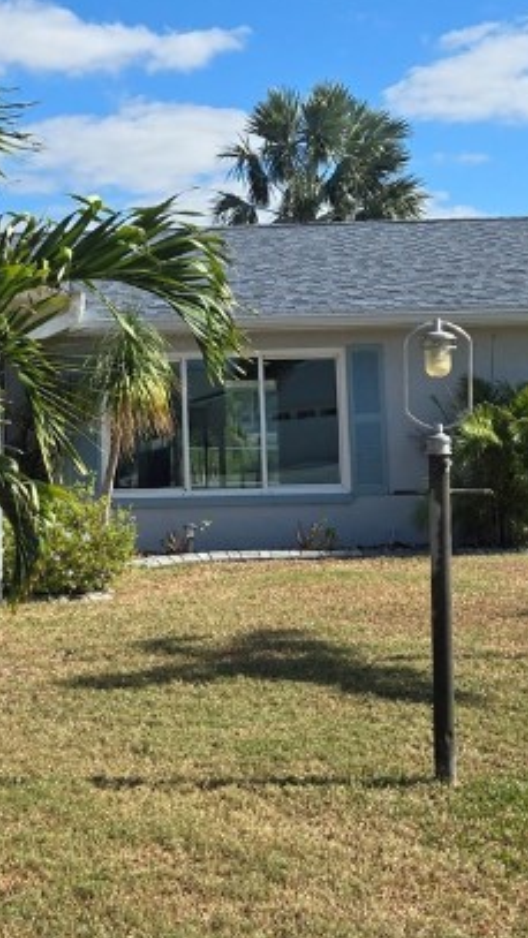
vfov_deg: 33.2
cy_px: 389
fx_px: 1568
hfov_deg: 18.6
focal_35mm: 63
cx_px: 9
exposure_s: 1/1994
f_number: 1.8
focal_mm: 5.4
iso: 25
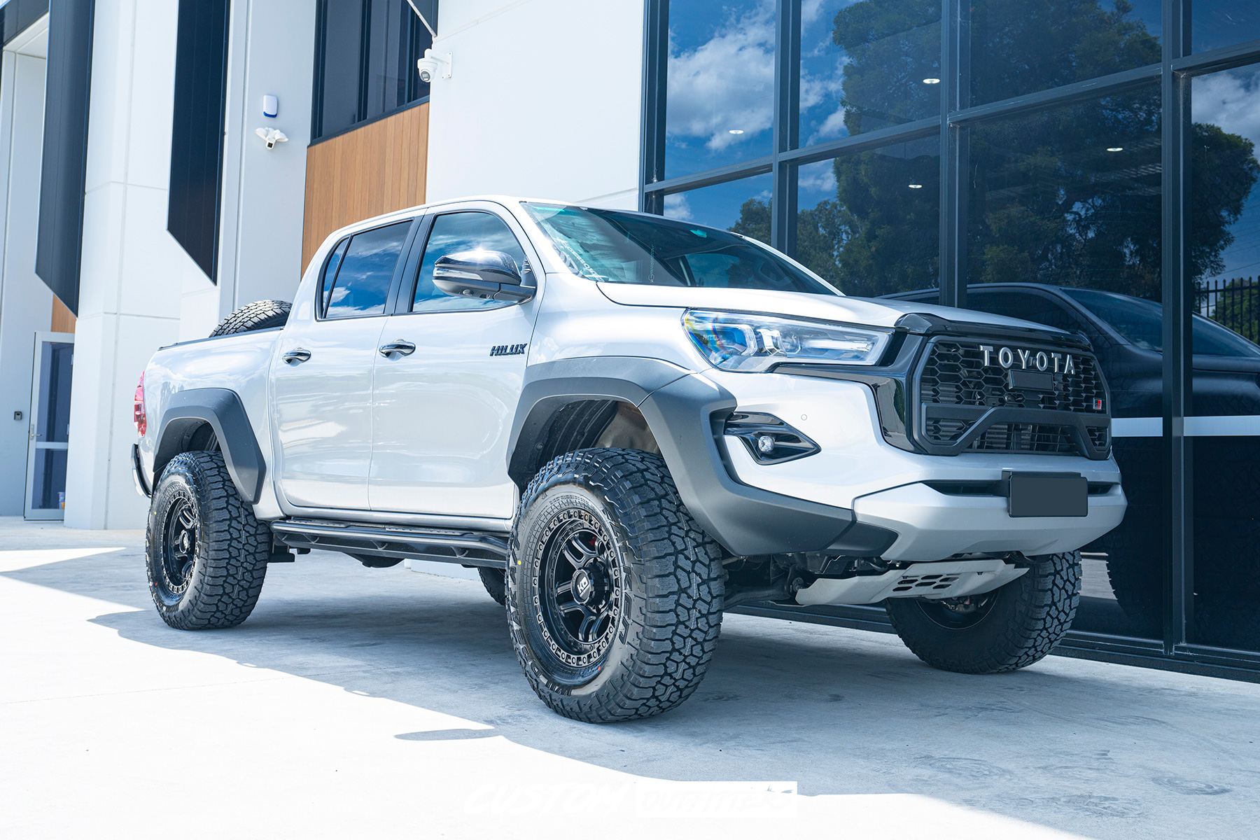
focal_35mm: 30
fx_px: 1050
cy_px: 420
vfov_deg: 43.6
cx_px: 630
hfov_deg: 61.9
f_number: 5.6
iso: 100
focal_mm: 30
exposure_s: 1/80
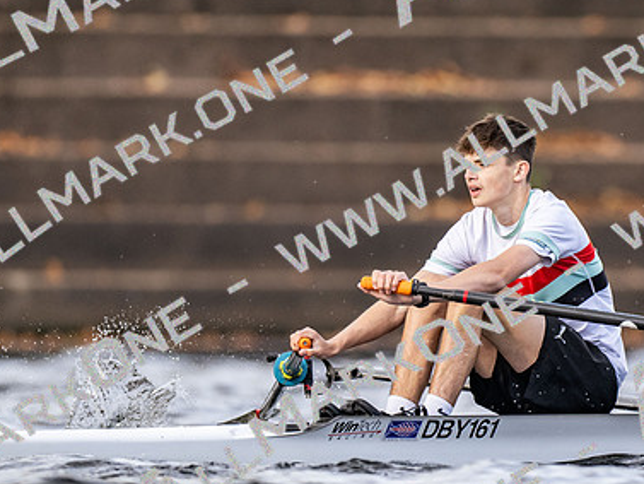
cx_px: 487
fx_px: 24807
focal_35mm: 1333
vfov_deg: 1.1
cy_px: 278
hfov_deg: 1.5
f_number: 4
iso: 560
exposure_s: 1/2500
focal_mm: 600
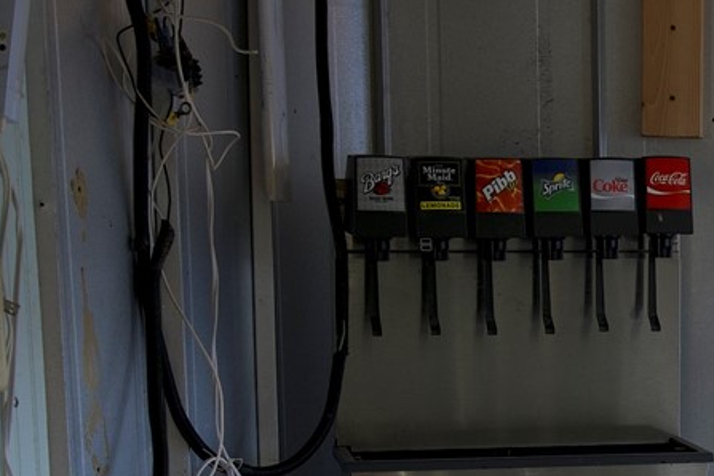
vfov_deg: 13.2
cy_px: 516
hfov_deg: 18.6
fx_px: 2023
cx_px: 933
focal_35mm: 102
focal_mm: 21
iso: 250
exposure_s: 1/60
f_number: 4
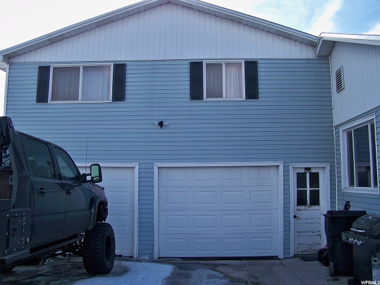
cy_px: 142
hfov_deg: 55.4
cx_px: 190
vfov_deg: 42.9
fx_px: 362
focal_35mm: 33
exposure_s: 1/640
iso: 80
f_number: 2.8
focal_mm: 5.85
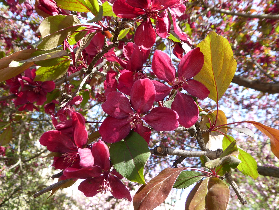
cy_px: 105
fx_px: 193
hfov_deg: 71.6
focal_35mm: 24
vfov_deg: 56.8
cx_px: 140
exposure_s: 1/100
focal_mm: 4.3
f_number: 3.3
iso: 100
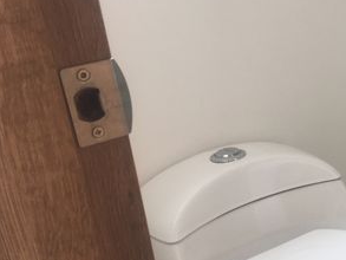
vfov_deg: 22.3
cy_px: 148
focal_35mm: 66
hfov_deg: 27.2
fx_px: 660
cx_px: 371
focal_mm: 4.15
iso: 25
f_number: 2.2
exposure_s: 1/60
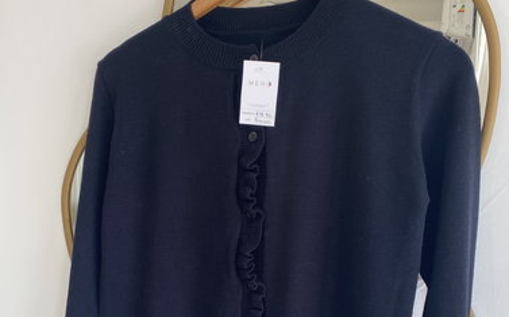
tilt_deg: -8.0
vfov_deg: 31.4
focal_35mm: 39
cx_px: 247
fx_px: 541
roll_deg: -3.1
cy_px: 275
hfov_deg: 50.4
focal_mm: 4.25
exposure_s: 1/100
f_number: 1.8
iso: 80
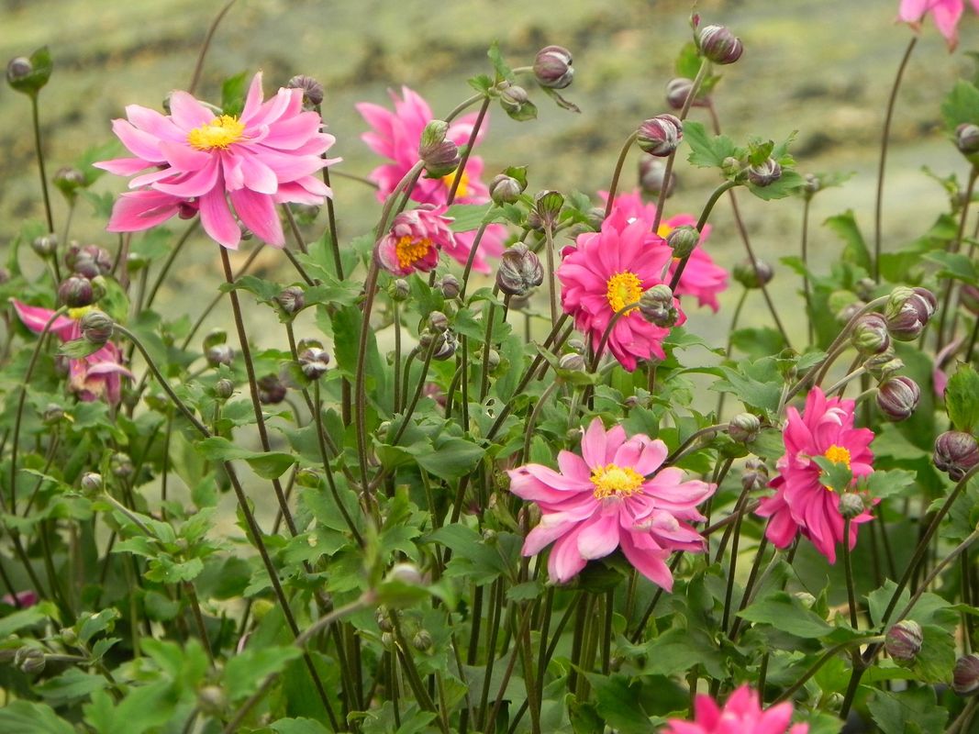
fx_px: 10661
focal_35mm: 377
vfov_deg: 3.9
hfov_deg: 5.3
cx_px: 490
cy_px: 367
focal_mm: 67.2
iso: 160
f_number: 5
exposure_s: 1/200
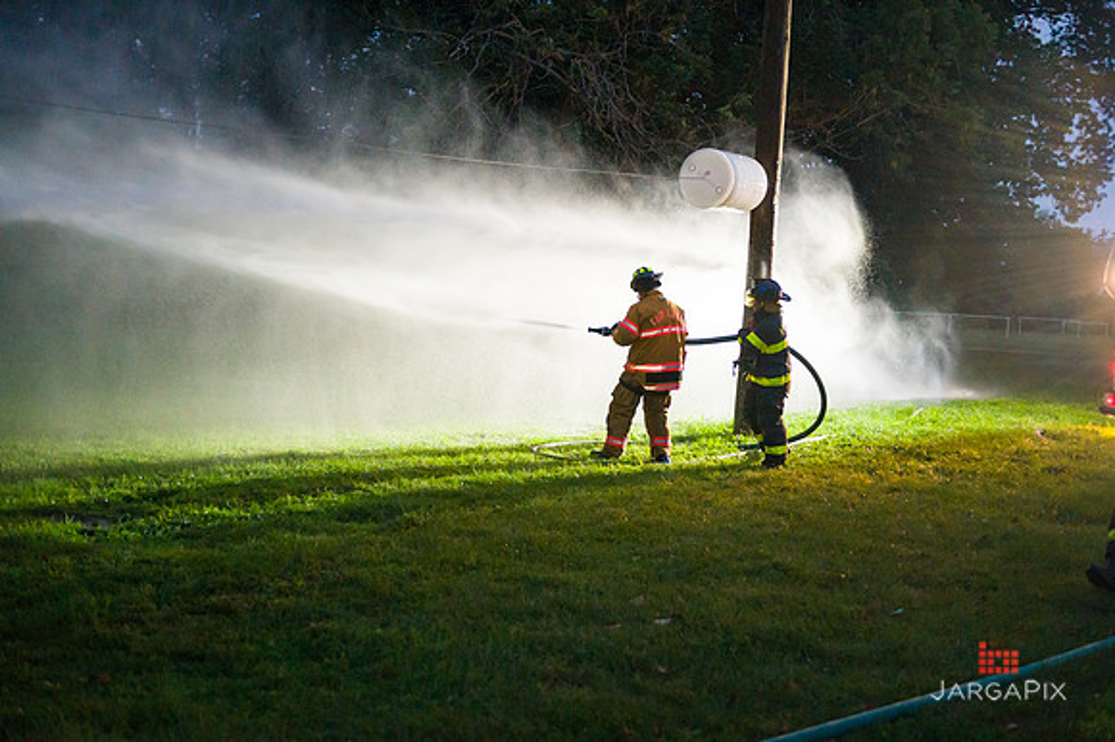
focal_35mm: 44
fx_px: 1362
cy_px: 371
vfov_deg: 30.5
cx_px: 558
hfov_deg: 44.5
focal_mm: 44
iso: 6400
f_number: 3.2
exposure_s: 1/200
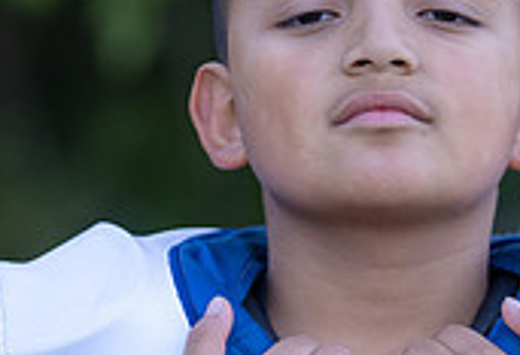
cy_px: 311
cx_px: 320
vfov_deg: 3.5
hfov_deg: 5.1
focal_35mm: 399
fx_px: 5810
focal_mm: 108
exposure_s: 1/320
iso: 400
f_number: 2.8
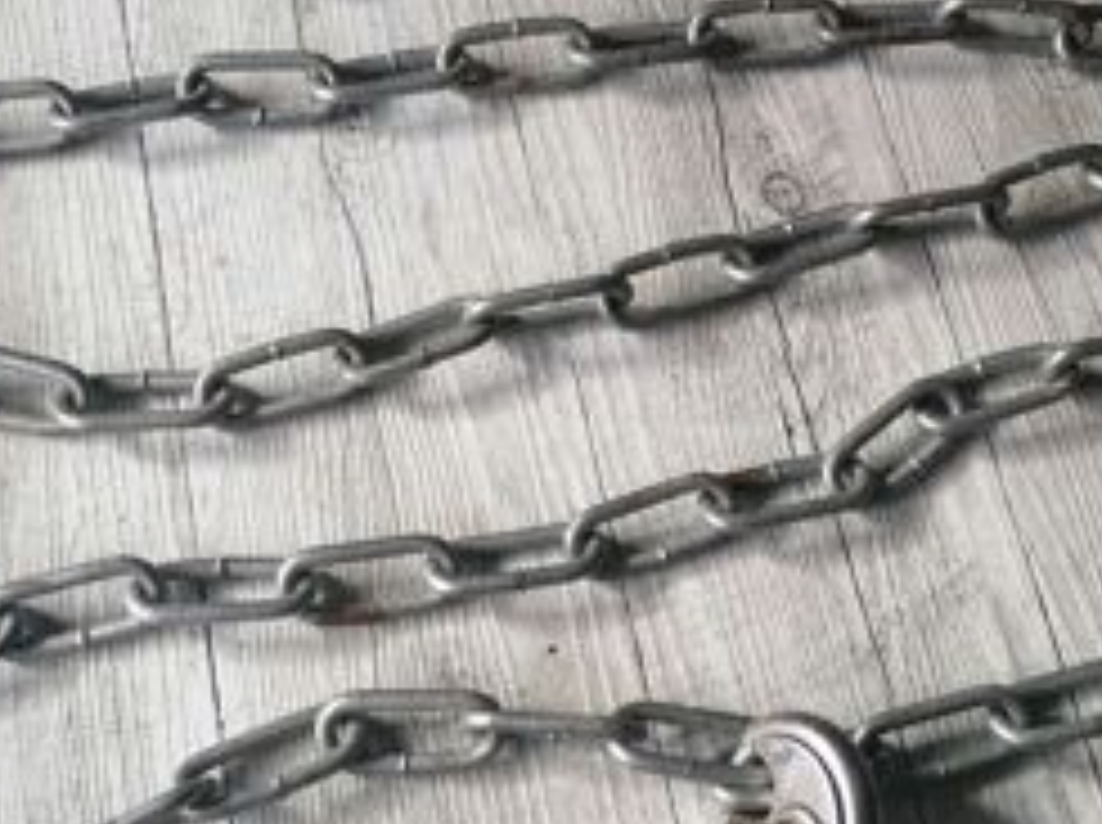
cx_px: 729
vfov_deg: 27.4
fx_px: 1685
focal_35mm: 53
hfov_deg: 35.9
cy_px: 360
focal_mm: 4.75
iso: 50
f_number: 1.8
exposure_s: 1/164
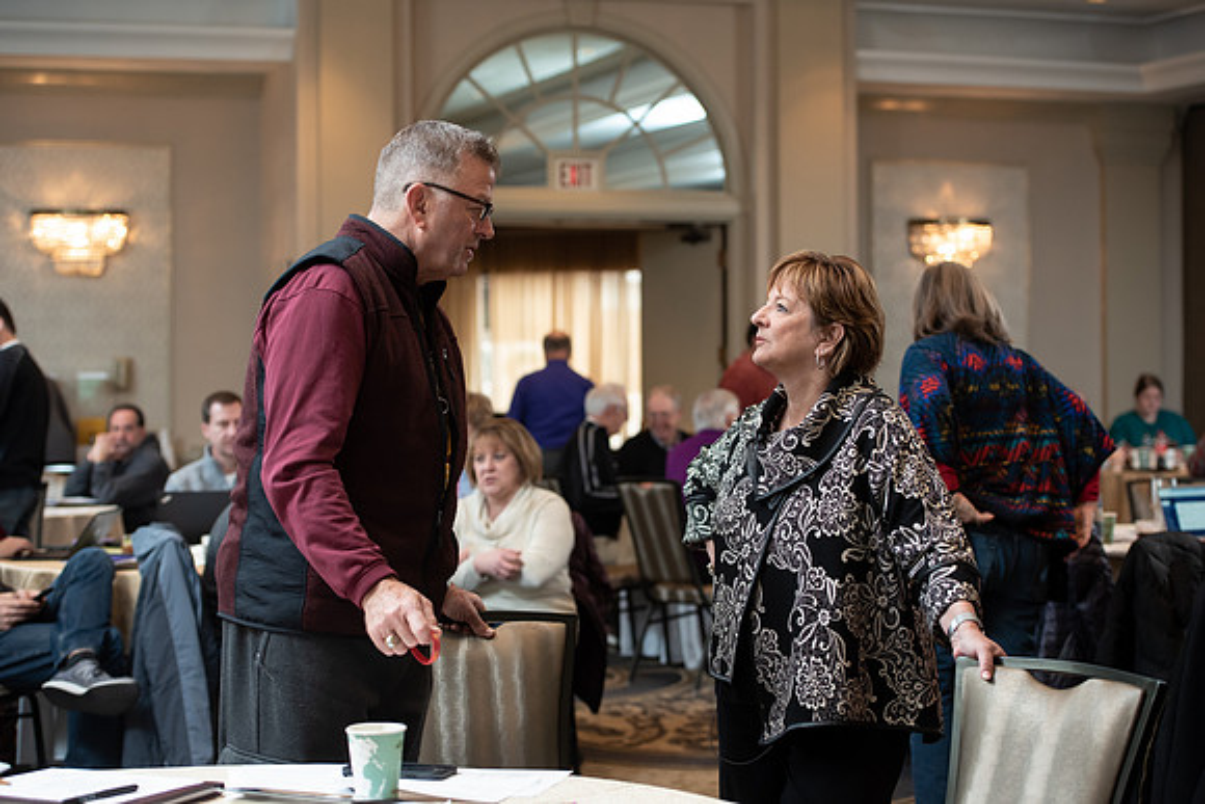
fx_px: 2343
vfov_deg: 19.5
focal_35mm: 70
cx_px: 602
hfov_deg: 28.8
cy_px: 402
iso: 1600
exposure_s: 1/200
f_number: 4
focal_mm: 70
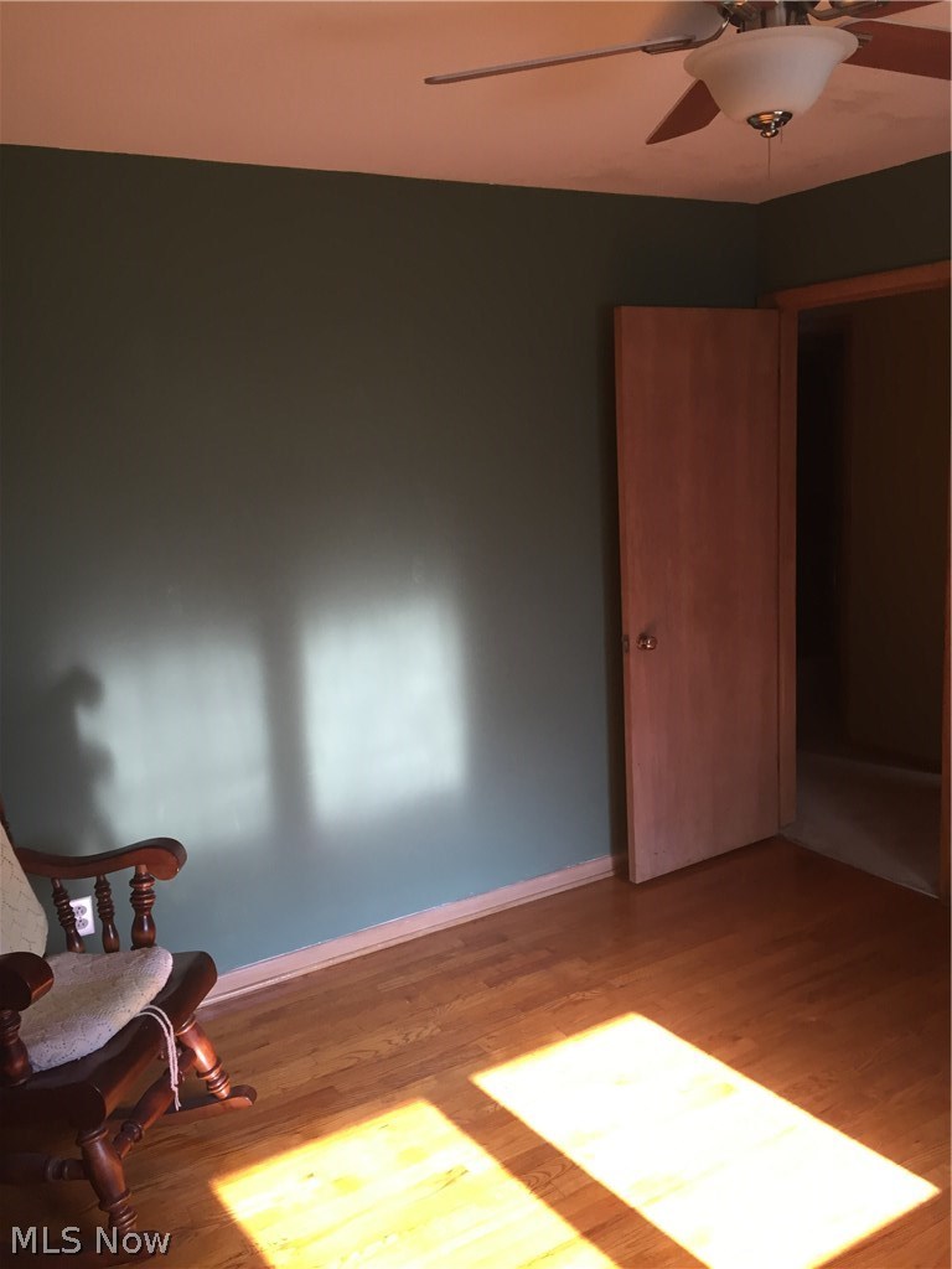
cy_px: 634
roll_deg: +2.3
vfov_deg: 61.7
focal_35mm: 29
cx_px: 476
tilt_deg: -9.9
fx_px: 1063
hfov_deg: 48.2
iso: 32
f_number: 2.2
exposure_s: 1/30
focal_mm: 4.15
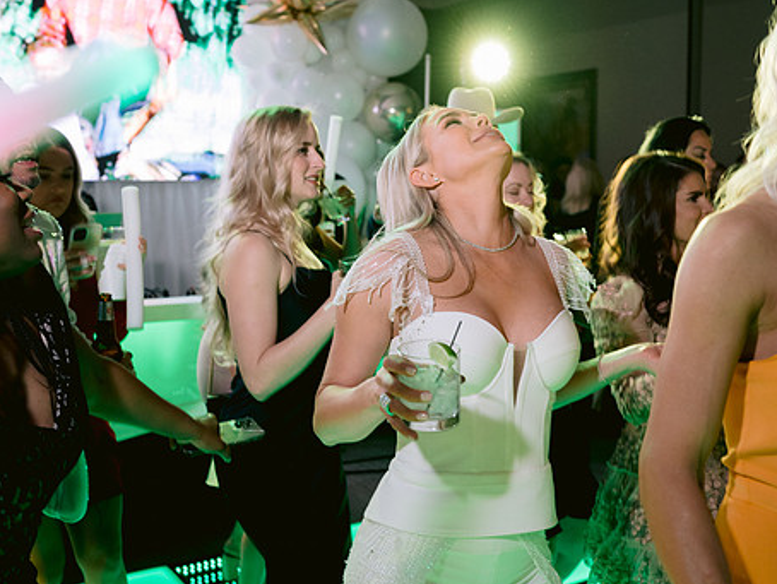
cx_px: 424
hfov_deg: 43.8
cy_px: 283
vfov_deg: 33.6
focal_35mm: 43
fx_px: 966
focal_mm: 35
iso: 1000
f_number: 4
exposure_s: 1/100
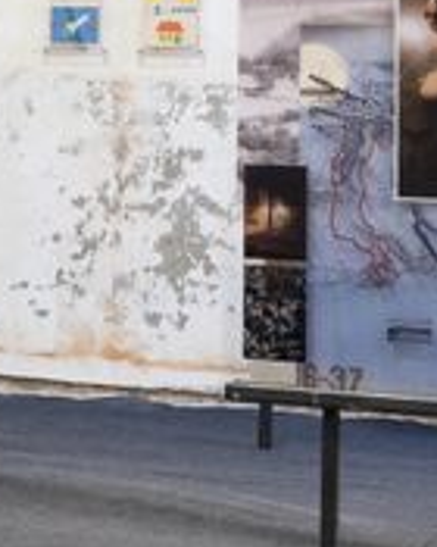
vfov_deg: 12.2
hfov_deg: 9.3
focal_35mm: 157
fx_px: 2538
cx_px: -420
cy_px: 25
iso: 100
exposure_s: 1/2
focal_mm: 35
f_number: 9
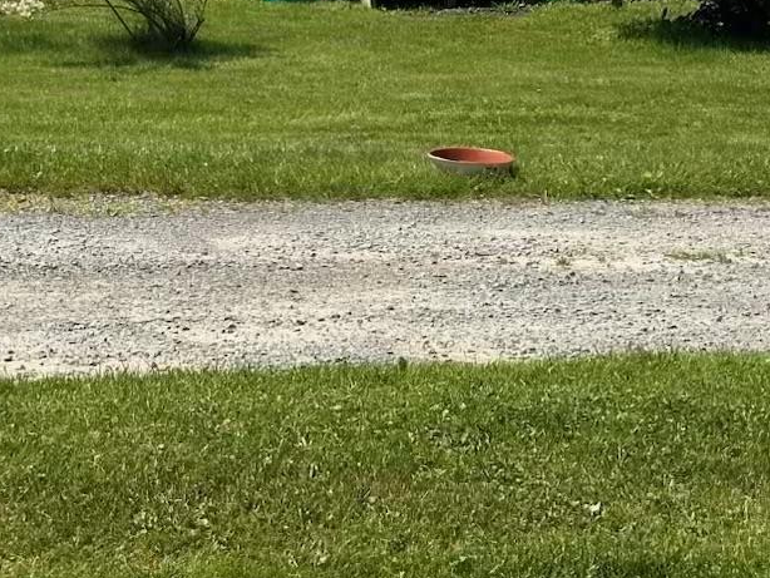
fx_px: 2782
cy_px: -169
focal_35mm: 125
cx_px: 450
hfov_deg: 15.8
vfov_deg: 11.6
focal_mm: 6.86
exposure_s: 1/3472
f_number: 1.78
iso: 64
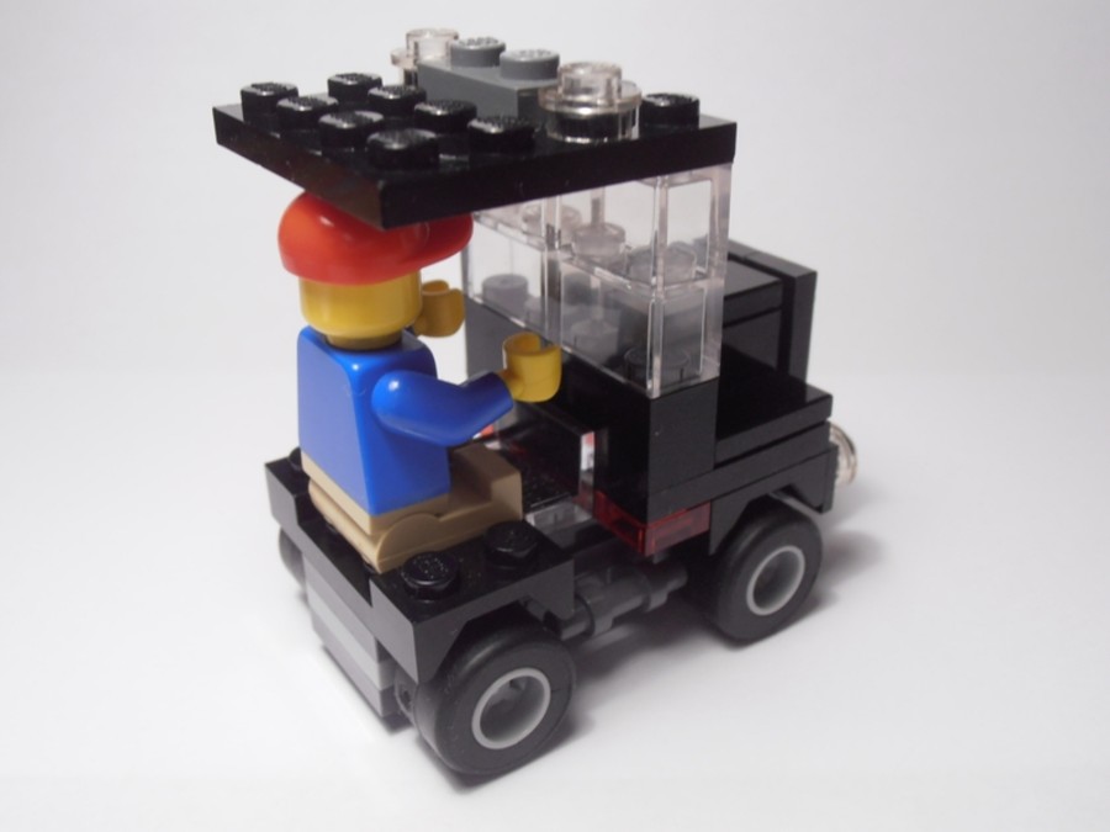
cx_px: 555
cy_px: 416
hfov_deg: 50.1
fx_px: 1186
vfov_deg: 38.7
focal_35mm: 37
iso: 100
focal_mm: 6.61
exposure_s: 1/40
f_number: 3.9
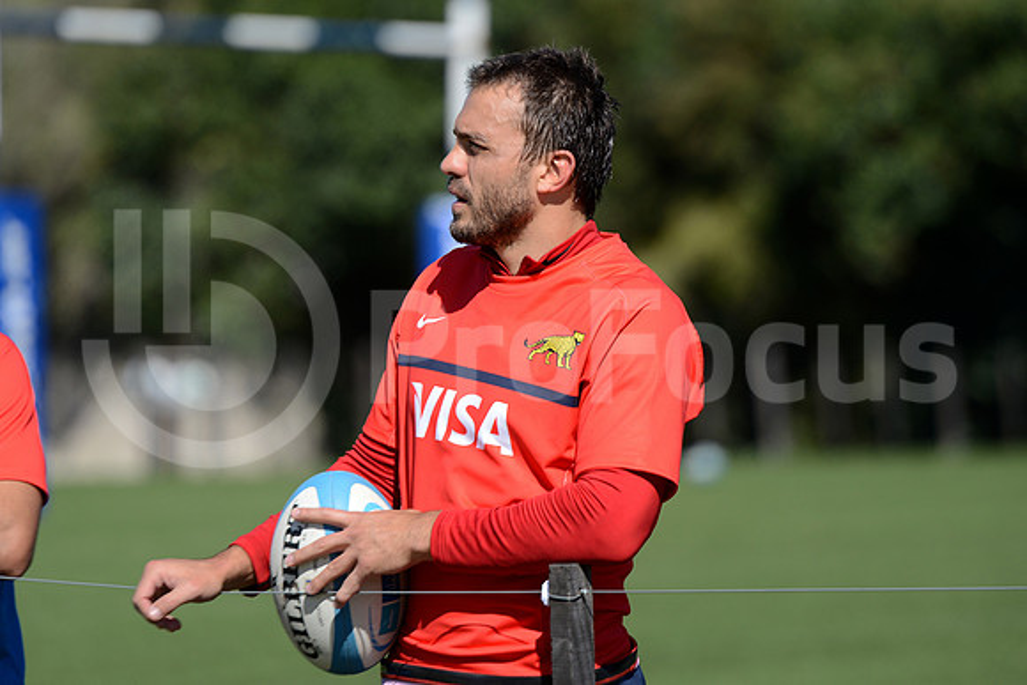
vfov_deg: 5.1
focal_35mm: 270
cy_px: 342
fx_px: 7704
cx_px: 514
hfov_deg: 7.6
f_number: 4
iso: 250
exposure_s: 1/1250
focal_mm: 270
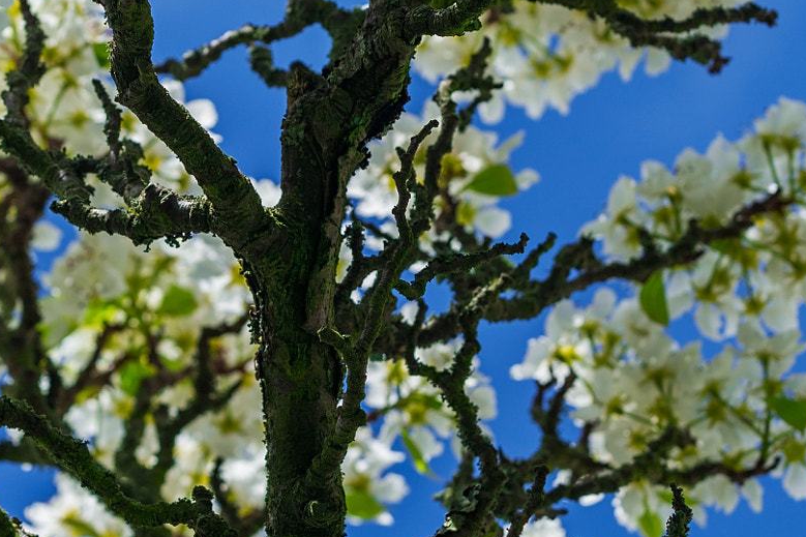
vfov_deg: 7.5
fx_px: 4118
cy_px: 121
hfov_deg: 11.2
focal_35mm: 184
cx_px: 264
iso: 200
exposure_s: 1/1250
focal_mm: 70
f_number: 5.6
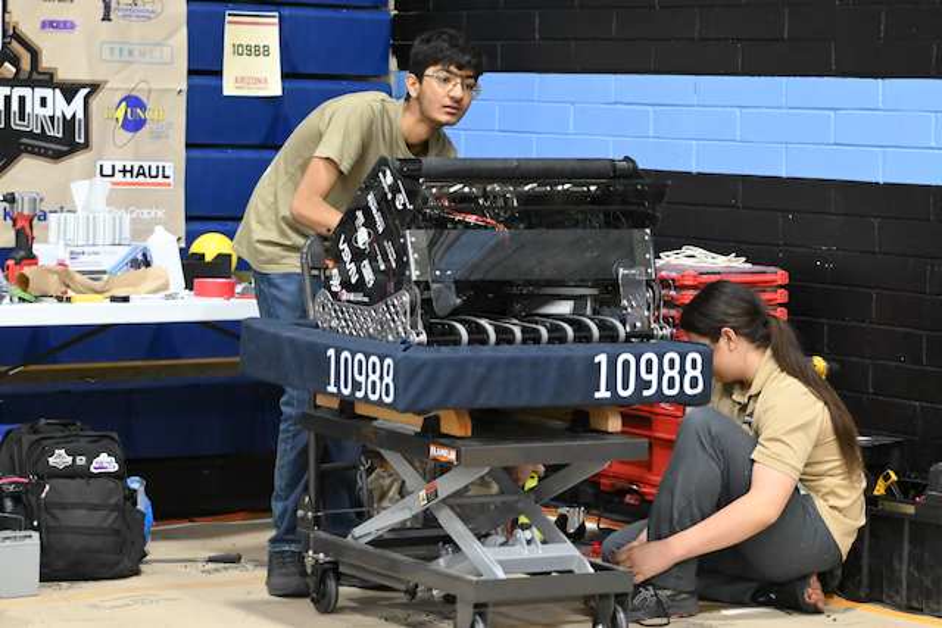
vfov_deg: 13.0
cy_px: 314
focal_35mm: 105
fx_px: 2748
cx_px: 471
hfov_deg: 19.5
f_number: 2.8
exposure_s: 1/500
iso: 10000
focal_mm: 70
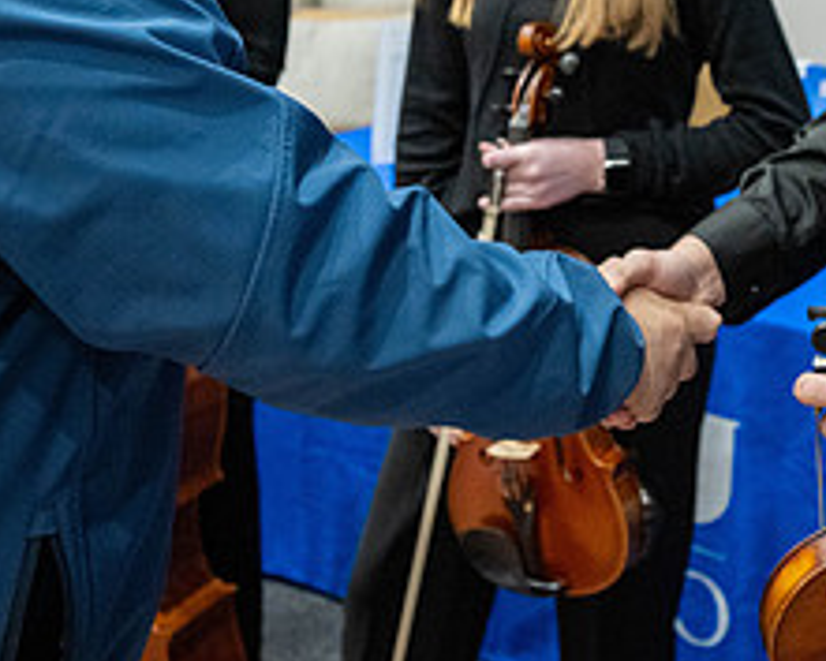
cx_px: 748
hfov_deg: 30.5
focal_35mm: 59
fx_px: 1443
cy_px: -39
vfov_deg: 24.3
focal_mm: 24
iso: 4000
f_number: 2.8
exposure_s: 1/250
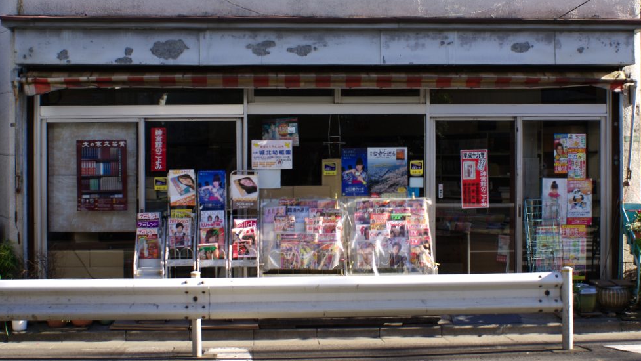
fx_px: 765
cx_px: 325
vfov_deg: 26.5
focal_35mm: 45
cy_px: 163
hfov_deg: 45.5
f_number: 7.1
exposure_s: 1/80
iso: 100
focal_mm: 28
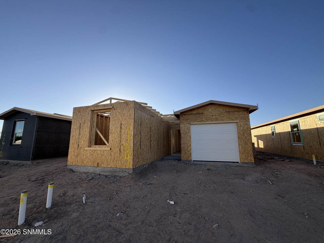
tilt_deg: +8.5
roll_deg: +0.3
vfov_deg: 85.7
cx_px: 162
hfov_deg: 102.1
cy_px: 122
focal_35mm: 14
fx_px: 131
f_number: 2.2
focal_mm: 2.22
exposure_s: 1/770
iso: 32
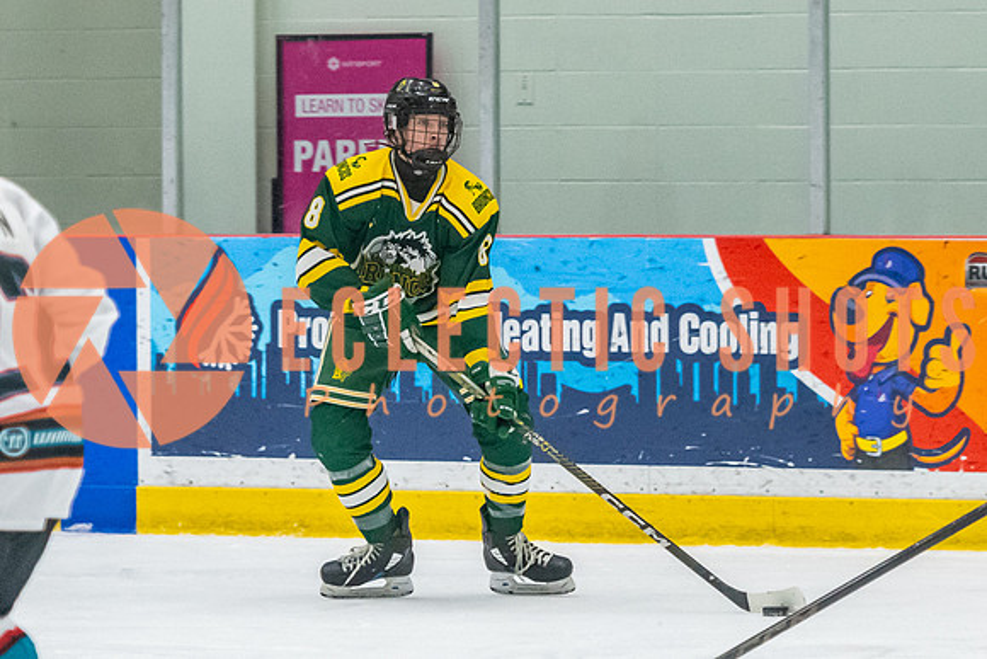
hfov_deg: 6.6
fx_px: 8508
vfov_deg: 4.4
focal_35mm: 310
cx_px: 368
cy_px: 429
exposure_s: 1/800
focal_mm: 112
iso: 4000
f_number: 2.8
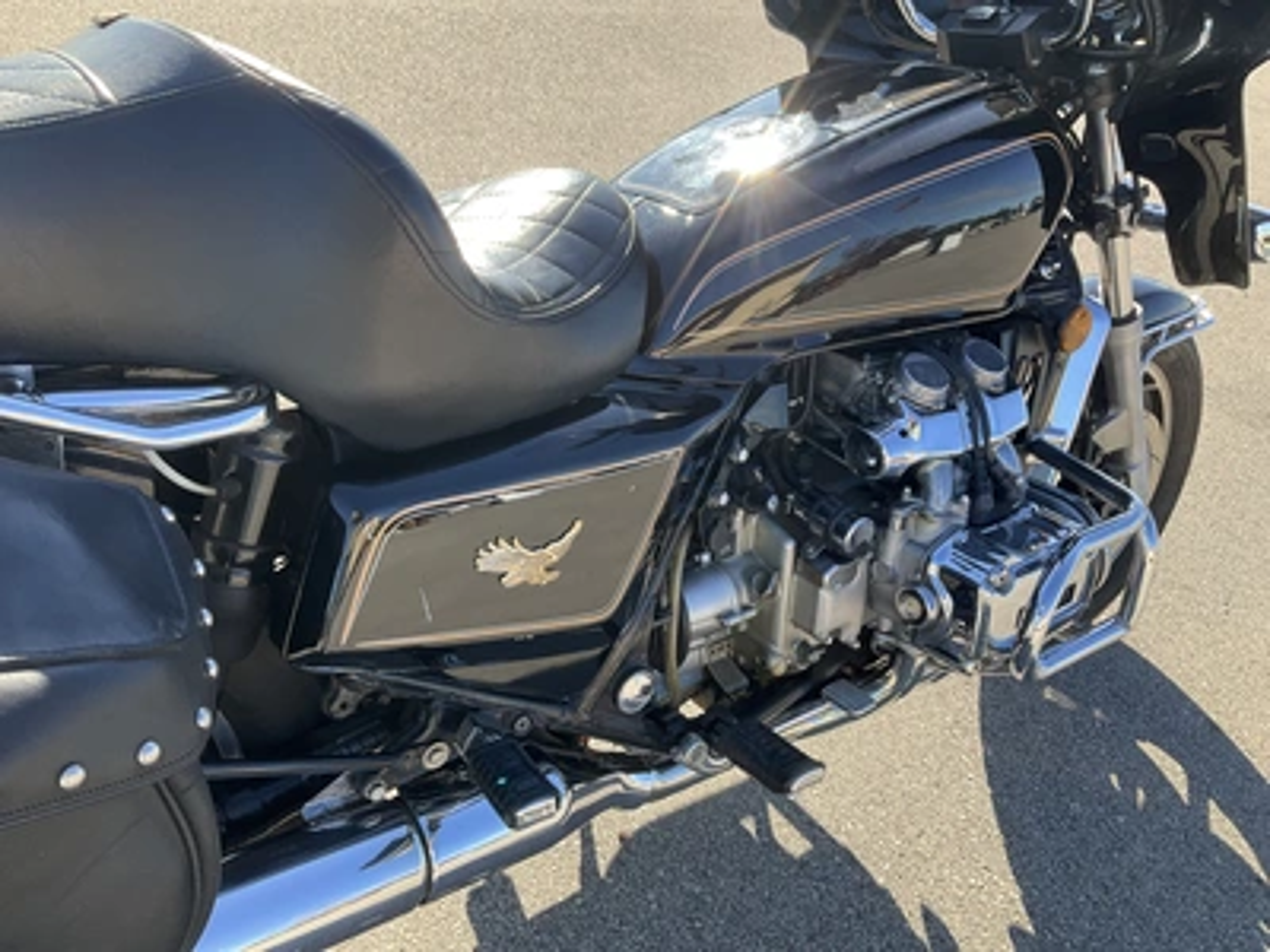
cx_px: 635
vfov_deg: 48.2
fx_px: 1064
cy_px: 476
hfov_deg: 61.7
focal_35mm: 29
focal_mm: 3
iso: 25
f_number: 1.8
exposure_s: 1/292
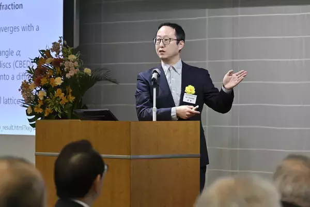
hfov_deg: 10.2
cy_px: 104
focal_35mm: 202
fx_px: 1739
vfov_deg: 6.8
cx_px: 155
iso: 2000
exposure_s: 1/250
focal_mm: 135
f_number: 6.3
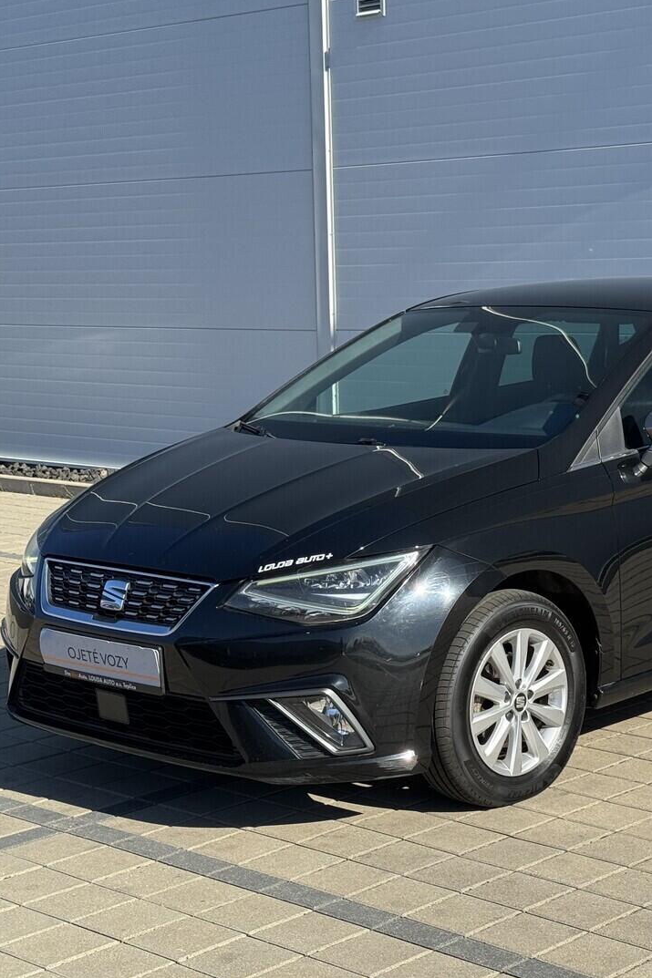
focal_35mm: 67
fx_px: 1821
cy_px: 488
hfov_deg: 20.1
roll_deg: +0.7
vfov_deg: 30.1
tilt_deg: -6.8
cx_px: 493
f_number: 1.78
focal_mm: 6.76
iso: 64
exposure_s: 1/2717
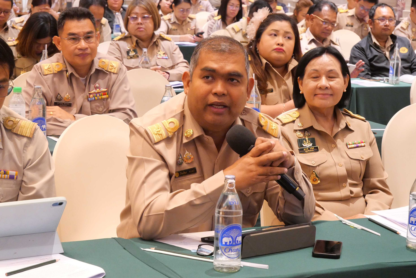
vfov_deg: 16.9
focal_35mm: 81
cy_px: 139
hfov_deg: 25.0
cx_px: 208
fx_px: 937
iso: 3200
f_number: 5.4
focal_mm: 39
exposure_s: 1/30
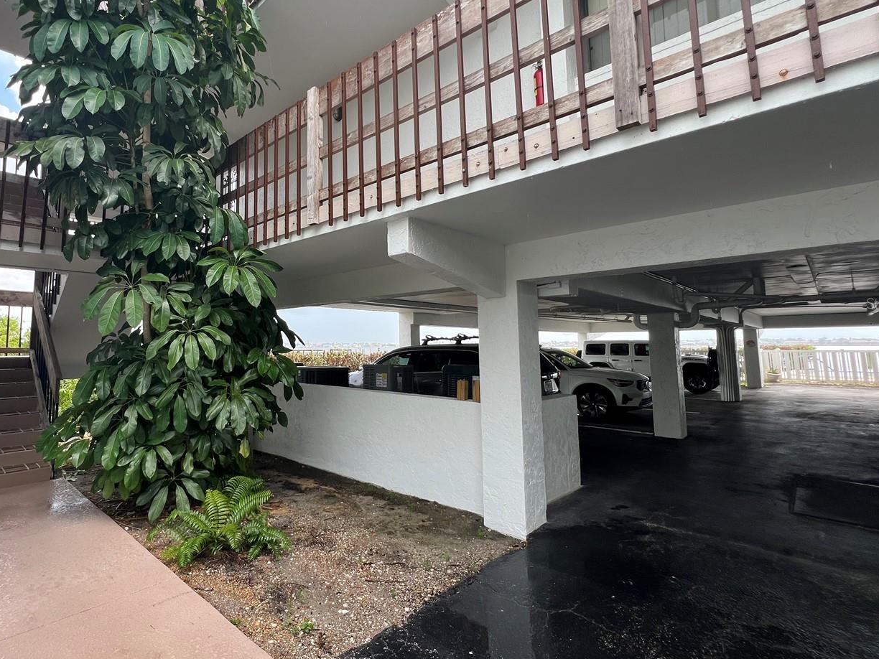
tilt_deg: +4.4
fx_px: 432
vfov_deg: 74.6
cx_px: 360
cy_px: 303
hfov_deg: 90.1
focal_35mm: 17
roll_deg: -0.2
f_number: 1.8
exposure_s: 1/106
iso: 32
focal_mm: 1.57
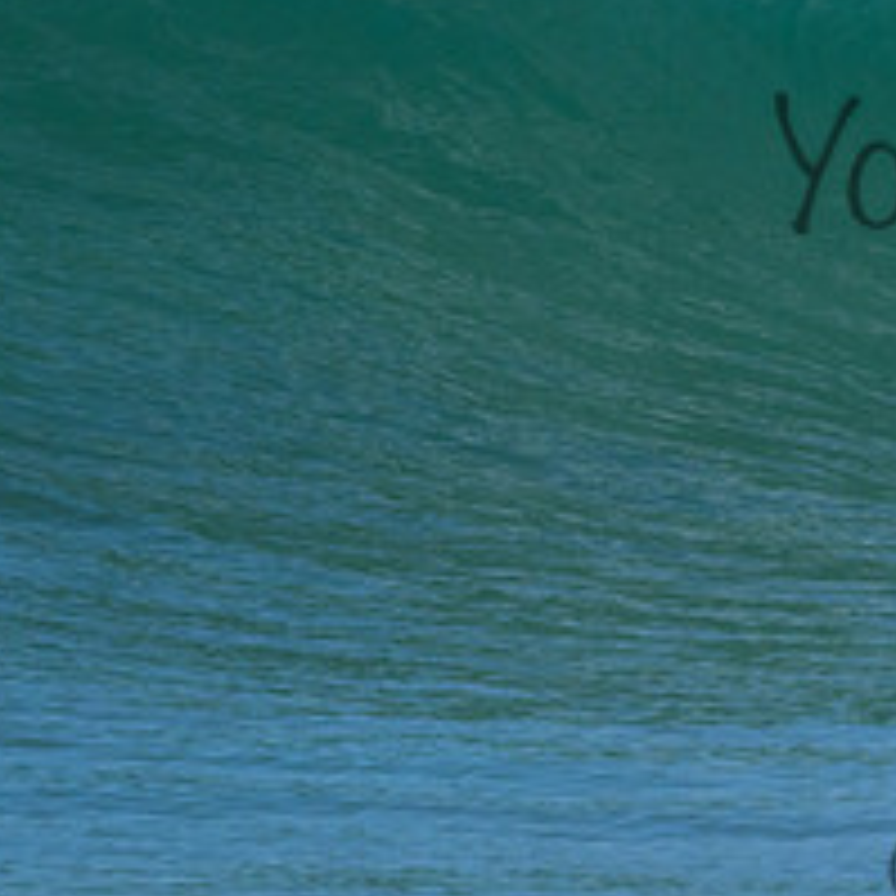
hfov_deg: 0.9
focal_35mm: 1986
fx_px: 58159
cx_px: 1238
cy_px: 124
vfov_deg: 0.9
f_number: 11
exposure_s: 1/2000
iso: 2800
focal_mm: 800
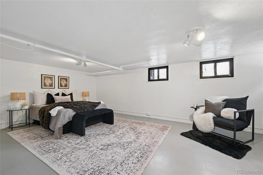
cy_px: 88
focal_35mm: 14
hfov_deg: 104.3
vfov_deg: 81.1
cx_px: 132
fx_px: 102
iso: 400
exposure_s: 1/4
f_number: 10
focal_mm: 14
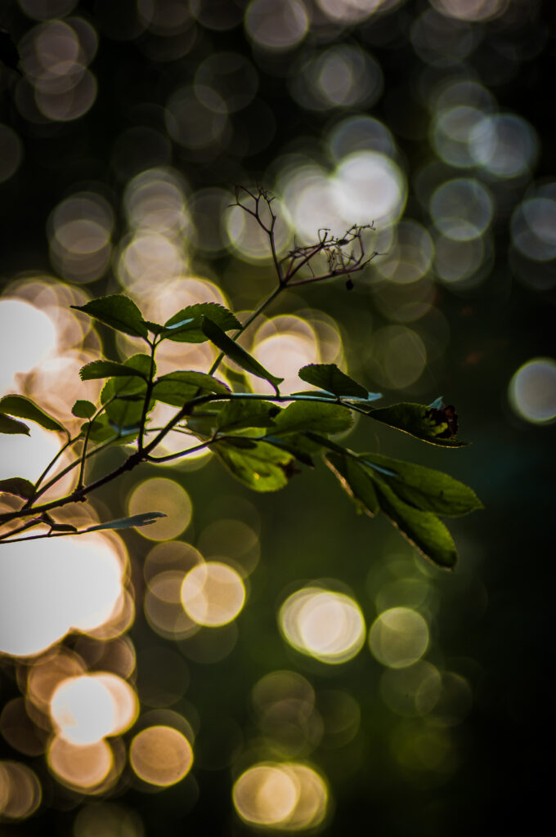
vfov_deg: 10.2
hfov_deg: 6.8
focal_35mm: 202
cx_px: 278
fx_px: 4704
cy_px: 418
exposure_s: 1/60
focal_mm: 135
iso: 100
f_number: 5
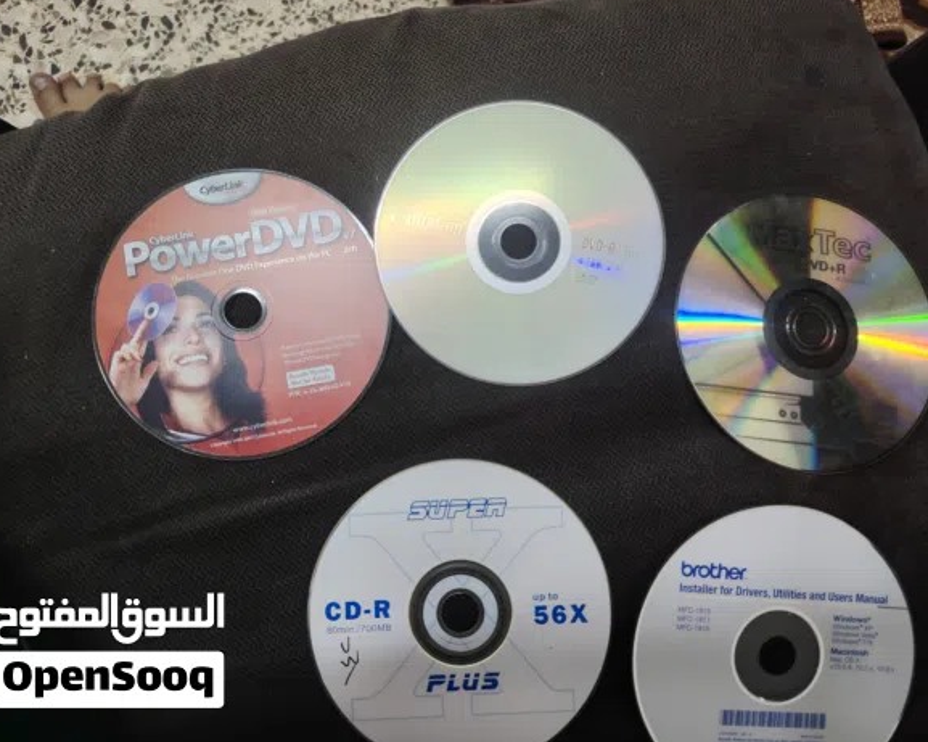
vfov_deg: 54.9
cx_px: 466
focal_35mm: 26
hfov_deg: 66.1
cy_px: 361
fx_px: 714
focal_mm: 5.25
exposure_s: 1/33.3
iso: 188
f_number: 1.75
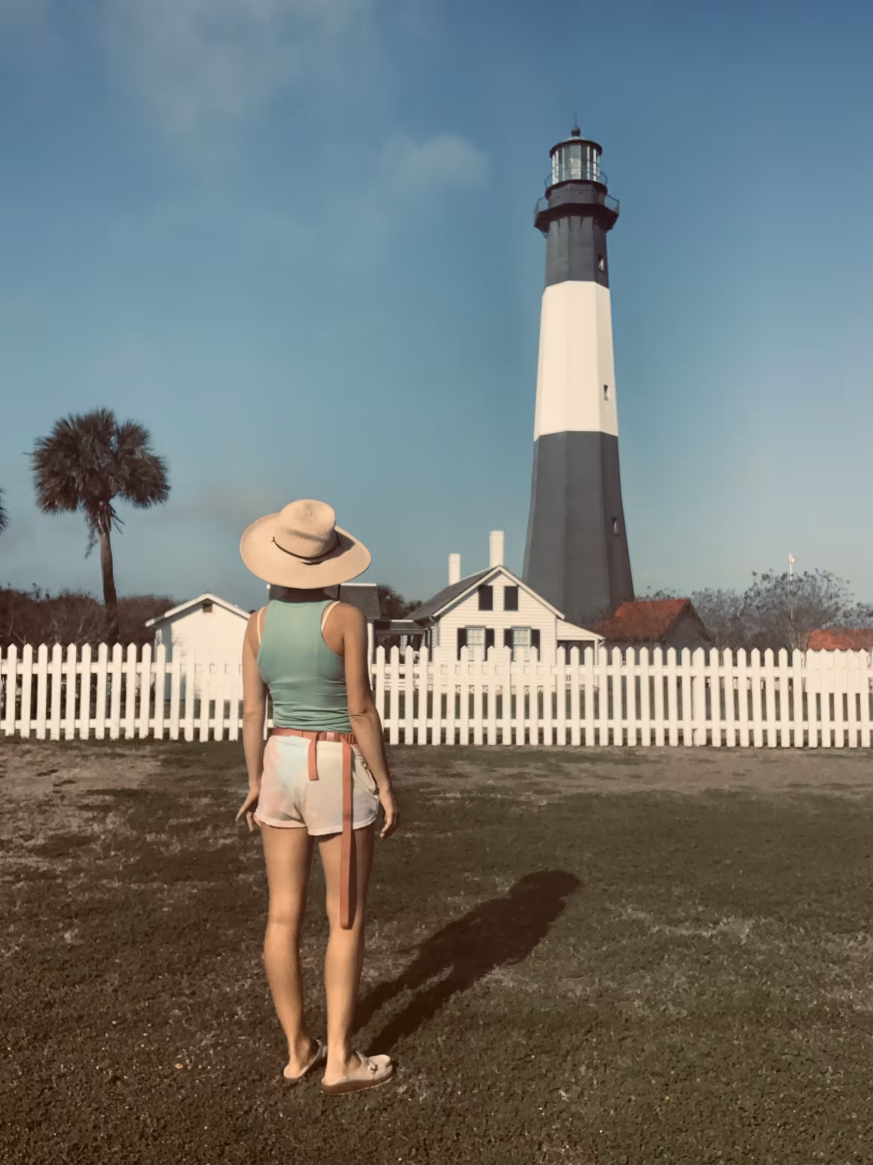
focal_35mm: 32
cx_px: 436
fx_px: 1076
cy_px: 582
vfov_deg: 56.8
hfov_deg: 44.2
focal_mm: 2.87
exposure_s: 1/1898
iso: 16
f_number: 2.2
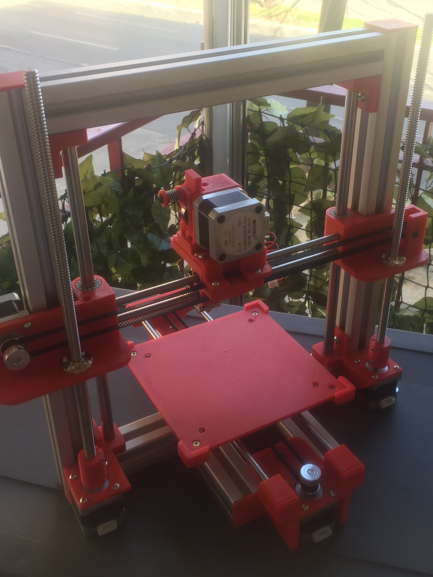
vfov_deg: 47.9
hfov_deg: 36.8
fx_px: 651
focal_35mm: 39
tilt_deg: -32.8
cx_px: 233
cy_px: 288
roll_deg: +0.8
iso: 32
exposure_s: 1/100
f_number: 2.2
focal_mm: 4.15
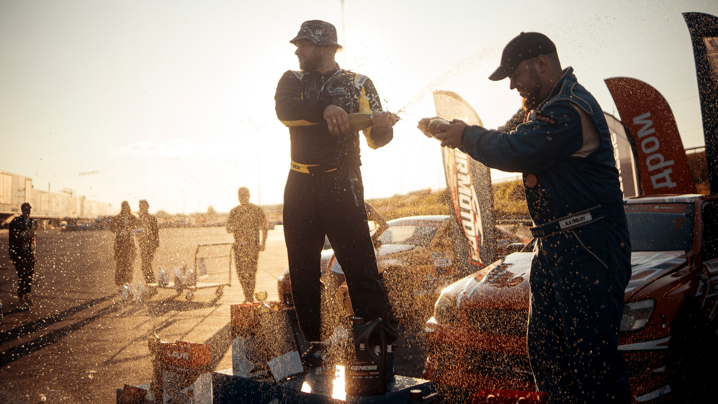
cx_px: 359
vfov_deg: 33.1
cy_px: 165
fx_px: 678
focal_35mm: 36
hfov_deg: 55.8
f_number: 1.2
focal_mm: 23
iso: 100
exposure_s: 1/2000
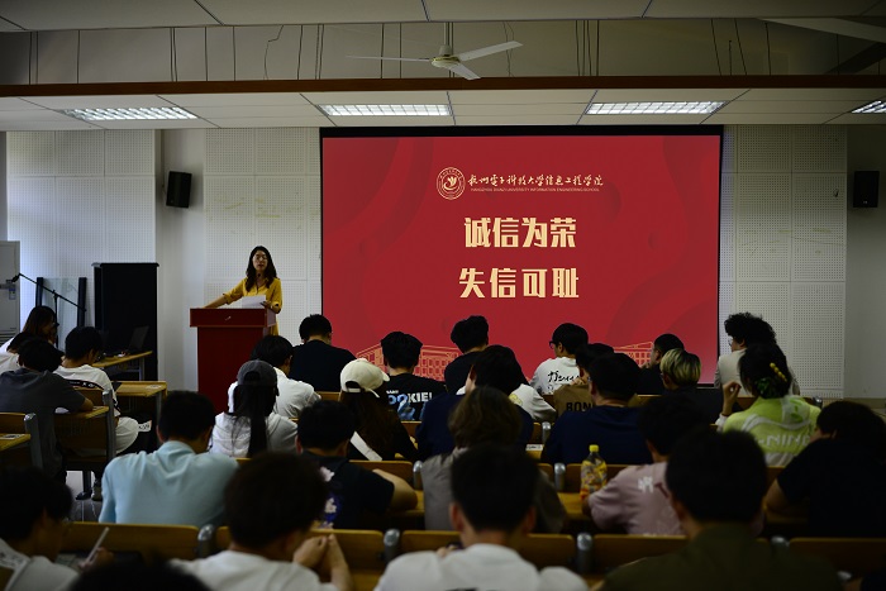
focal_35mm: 35
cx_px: 443
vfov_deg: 37.9
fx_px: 862
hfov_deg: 54.4
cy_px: 296
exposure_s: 1/640
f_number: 1.8
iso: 500
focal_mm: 35
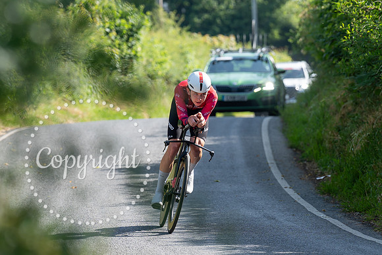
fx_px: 3106
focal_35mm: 293
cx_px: 200
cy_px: 160
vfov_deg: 4.7
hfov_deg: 7.0
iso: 250
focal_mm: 156
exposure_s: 1/800
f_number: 3.5
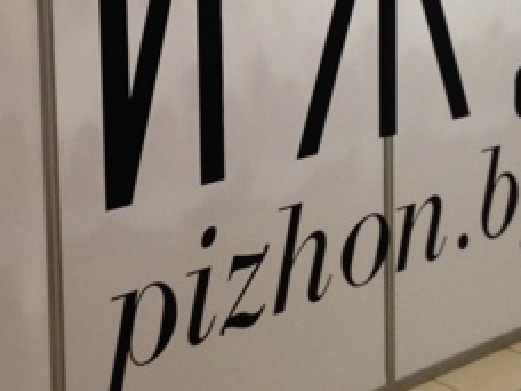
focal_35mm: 87
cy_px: -5
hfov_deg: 22.4
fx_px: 1309
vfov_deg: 16.6
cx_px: 151
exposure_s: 1/20
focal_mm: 4.12
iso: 200
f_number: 2.4
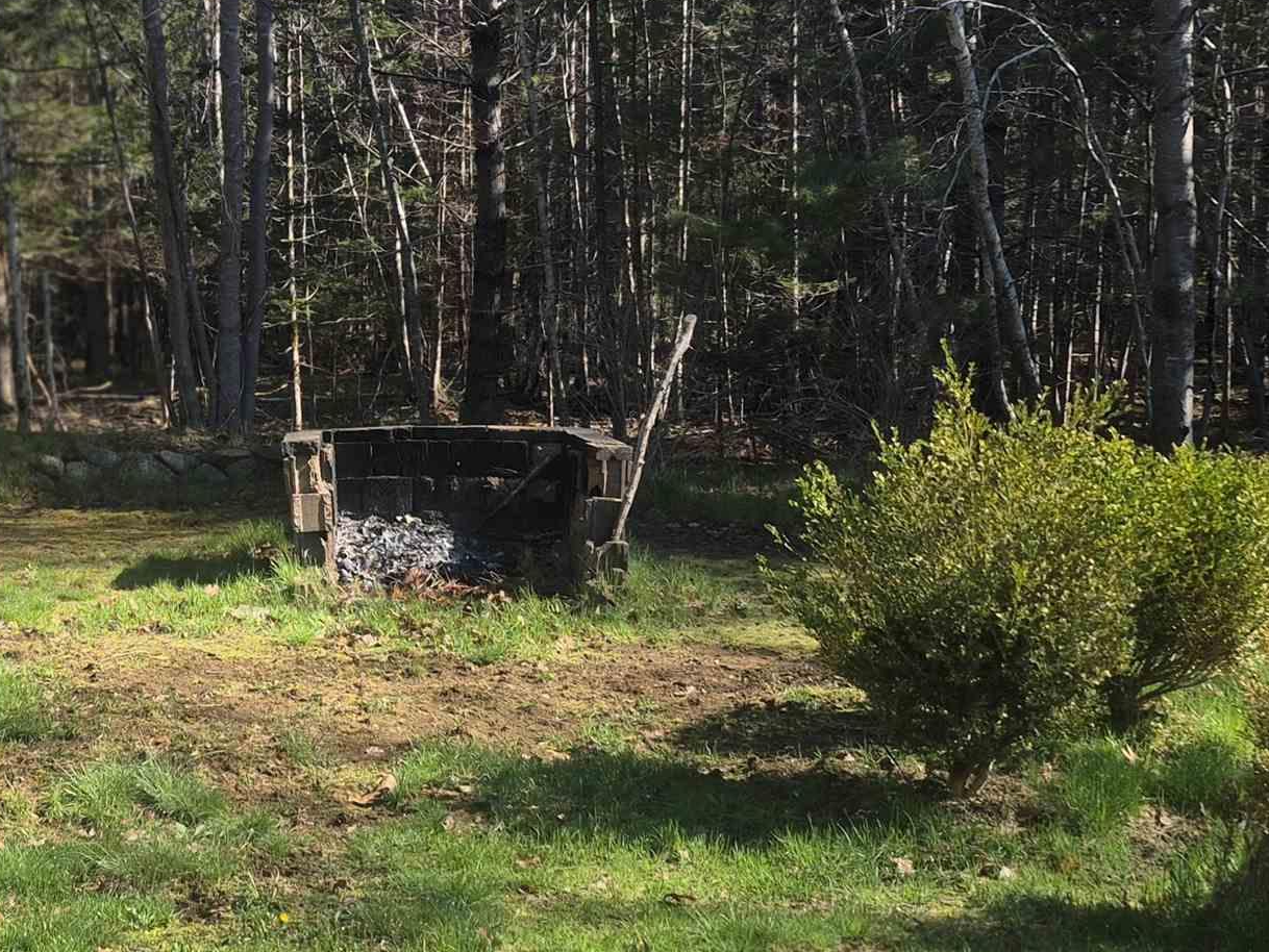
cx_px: 254
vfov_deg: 25.2
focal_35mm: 58
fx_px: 2127
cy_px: 485
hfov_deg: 32.3
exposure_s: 1/806
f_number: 1.8
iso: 25
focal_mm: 5.4
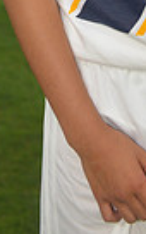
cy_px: -262
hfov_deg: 6.8
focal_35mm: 192
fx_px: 1222
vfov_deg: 10.0
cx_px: 159
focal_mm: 44
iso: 250
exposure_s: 1/250
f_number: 2.8
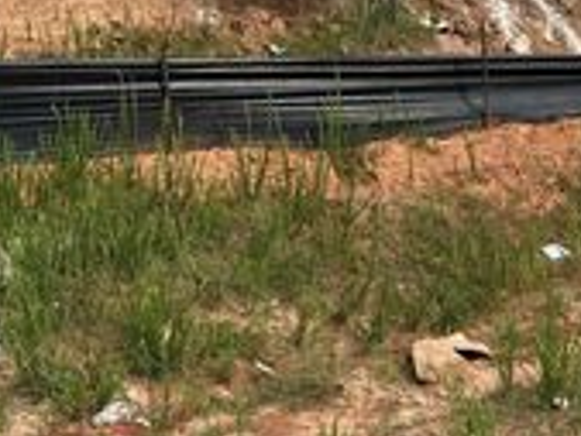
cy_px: -194
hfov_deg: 27.4
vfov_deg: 18.6
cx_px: 268
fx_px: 1193
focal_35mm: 71
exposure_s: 1/5848
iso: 80
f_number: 1.78
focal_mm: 6.86
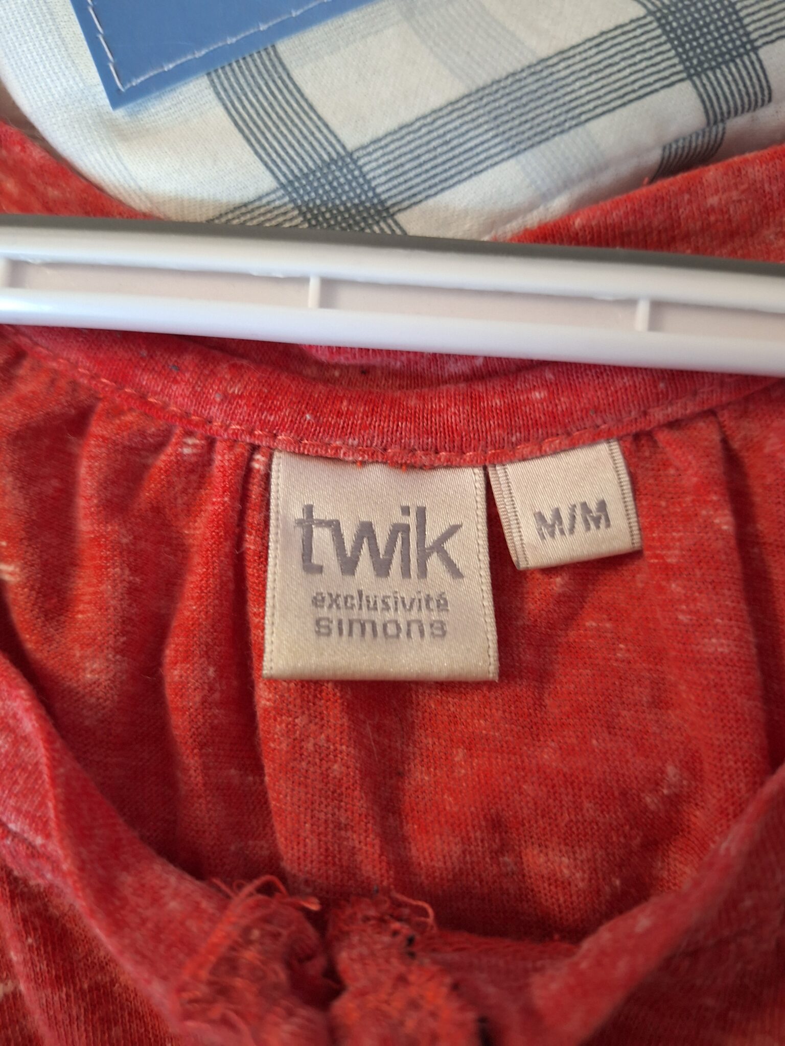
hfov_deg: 58.9
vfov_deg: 73.9
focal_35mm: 23
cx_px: 392
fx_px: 695
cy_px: 523
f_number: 1.8
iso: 320
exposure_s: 1/30
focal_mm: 5.54
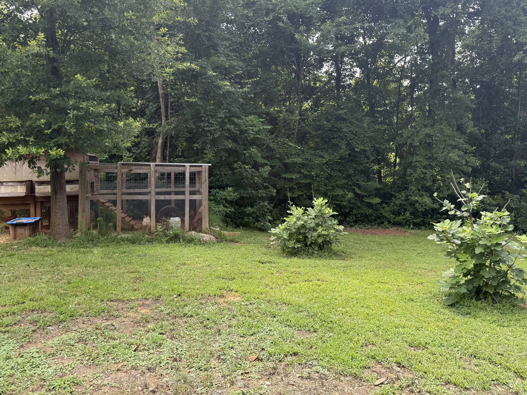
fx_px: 441
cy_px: 170
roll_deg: +1.5
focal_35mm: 29
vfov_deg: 48.1
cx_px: 265
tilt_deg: -0.3
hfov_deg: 61.7
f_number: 1.78
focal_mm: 6.76
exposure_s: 1/421
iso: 80
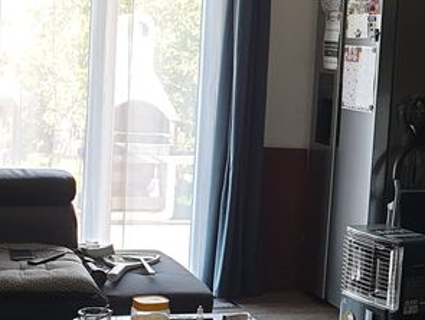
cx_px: 491
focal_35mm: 88
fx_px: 1082
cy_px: 159
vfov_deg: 16.8
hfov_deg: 20.9
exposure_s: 1/35
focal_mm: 4.3
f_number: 2.4
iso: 160
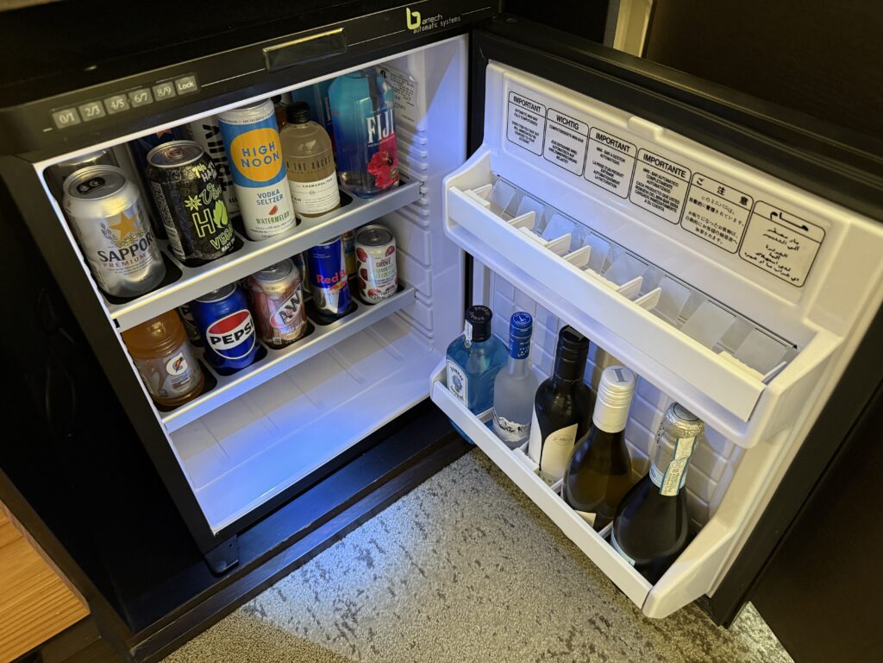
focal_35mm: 24
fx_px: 612
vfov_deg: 56.8
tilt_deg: -41.8
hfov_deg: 71.6
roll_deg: +1.8
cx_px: 442
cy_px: 332
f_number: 1.78
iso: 640
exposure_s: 1/40
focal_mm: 6.76
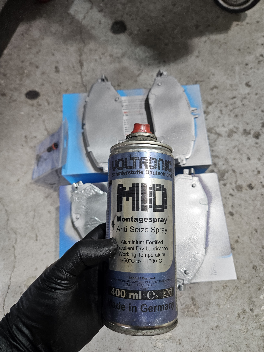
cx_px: 132
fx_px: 234
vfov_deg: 73.9
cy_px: 176
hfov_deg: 58.9
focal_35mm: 23
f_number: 1.8
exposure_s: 1/120
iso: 160
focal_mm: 5.4
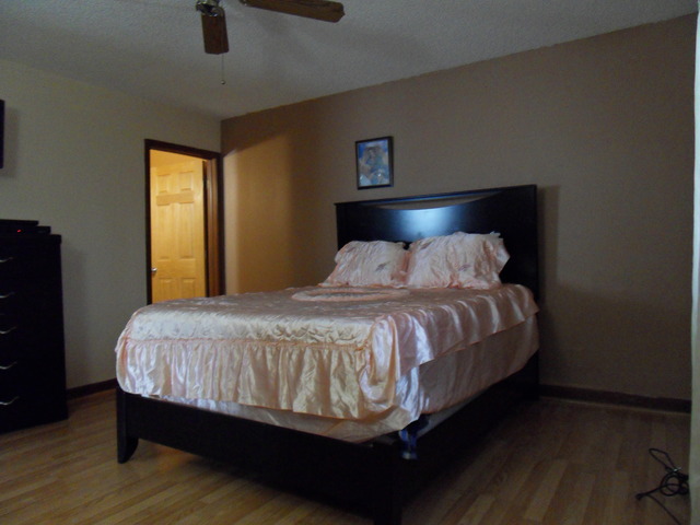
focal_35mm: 24
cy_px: 262
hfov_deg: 71.6
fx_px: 485
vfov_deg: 56.8
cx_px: 350
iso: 480
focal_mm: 4.2
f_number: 3.3
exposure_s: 1/10
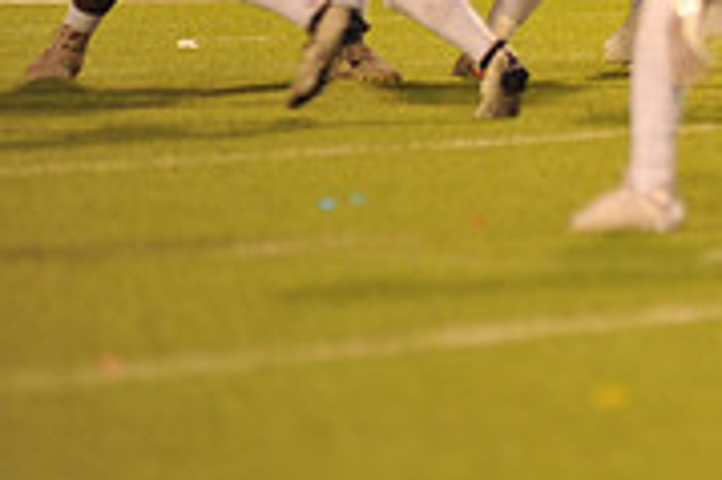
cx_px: 1093
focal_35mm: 601
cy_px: -238
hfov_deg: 3.4
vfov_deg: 2.3
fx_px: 12042
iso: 2000
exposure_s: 1/250
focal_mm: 185
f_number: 2.8
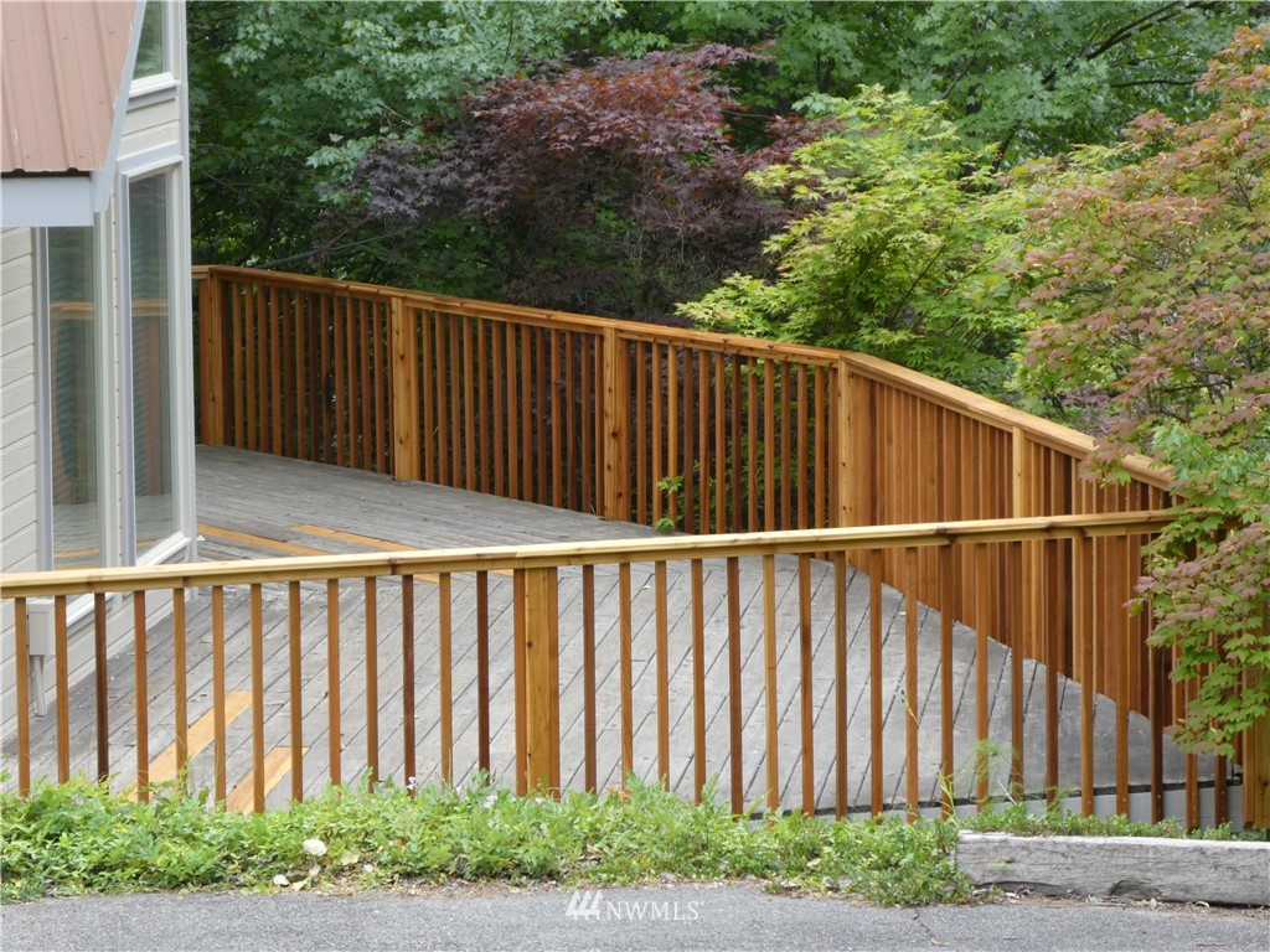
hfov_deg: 14.6
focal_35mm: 135
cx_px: 635
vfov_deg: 11.0
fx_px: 4953
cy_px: 476
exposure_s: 1/60
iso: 100
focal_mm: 24.2
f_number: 5.3
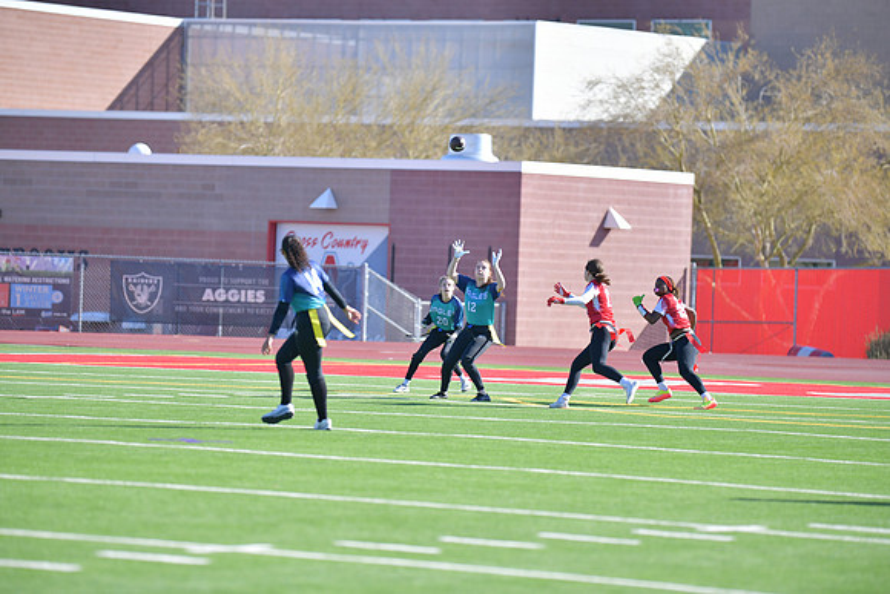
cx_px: 445
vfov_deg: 6.5
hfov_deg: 9.8
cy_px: 297
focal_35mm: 210
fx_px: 5193
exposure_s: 1/4000
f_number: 2.8
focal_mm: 210
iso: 400
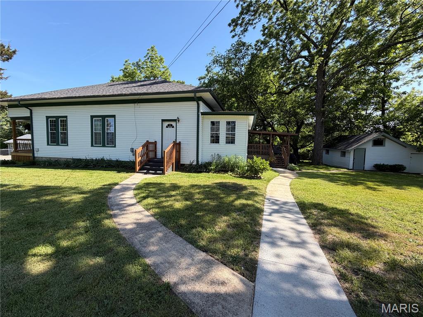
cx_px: 212
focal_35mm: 14
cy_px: 158
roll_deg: -0.4
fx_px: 171
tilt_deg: -4.5
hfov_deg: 102.1
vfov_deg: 85.7
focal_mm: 2.22
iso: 40
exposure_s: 1/574
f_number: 2.2
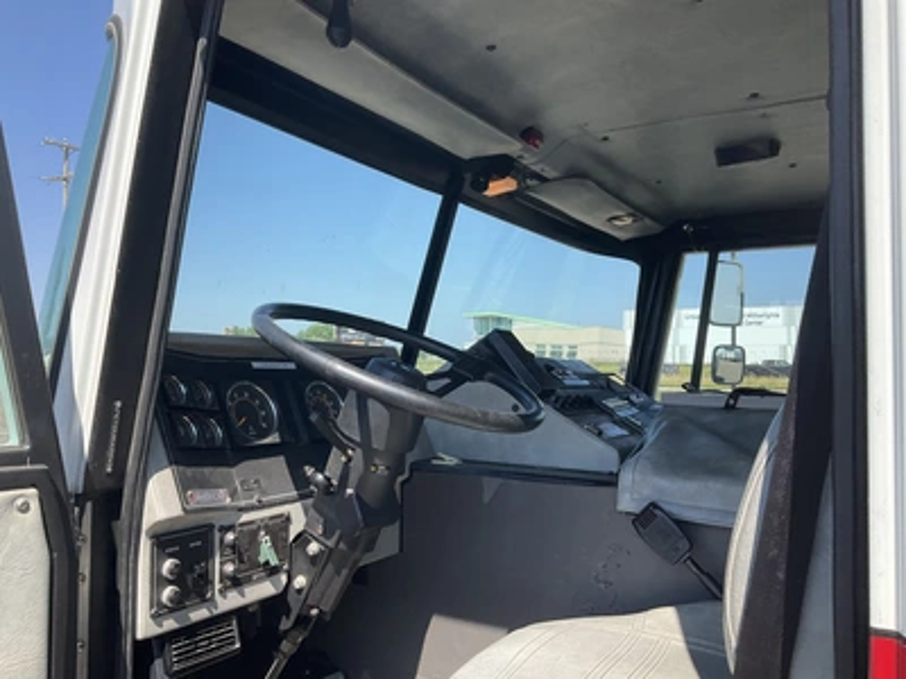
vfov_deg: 48.2
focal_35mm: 29
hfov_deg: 61.7
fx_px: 759
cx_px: 453
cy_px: 340
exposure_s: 1/883
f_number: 1.8
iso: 25
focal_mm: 3
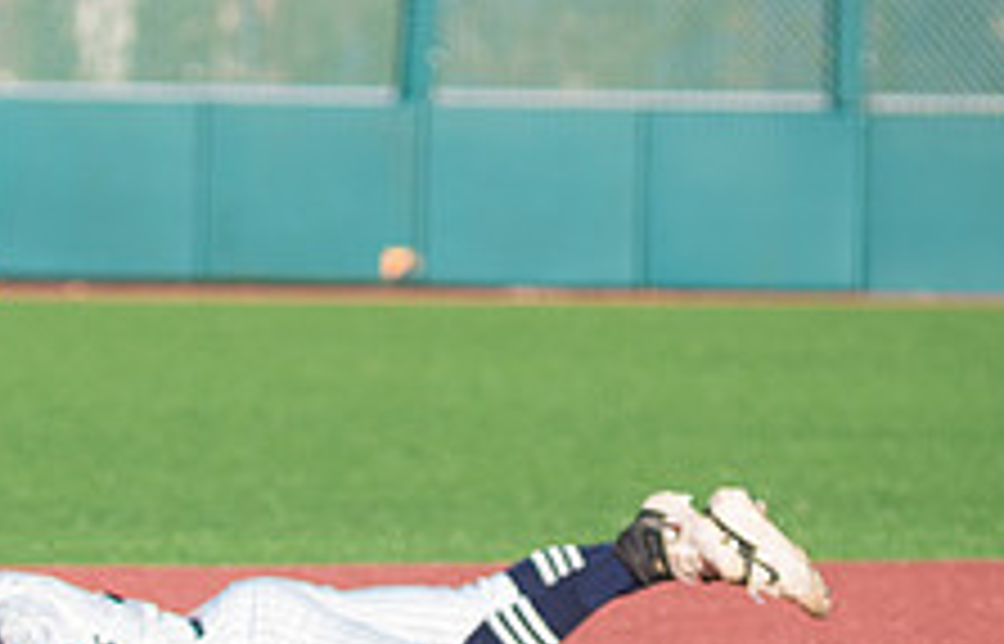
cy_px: 902
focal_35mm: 745
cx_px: 185
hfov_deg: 2.8
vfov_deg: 1.8
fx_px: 20535
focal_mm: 200
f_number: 5
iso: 320
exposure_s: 1/1250
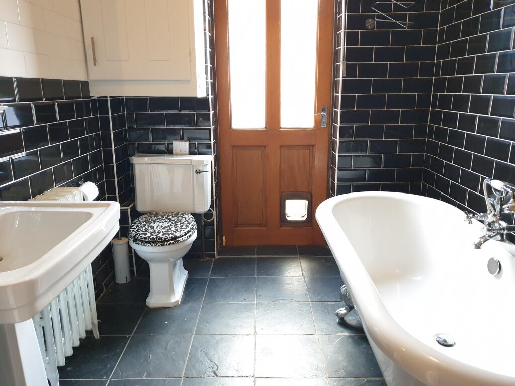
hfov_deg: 67.3
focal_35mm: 26
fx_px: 387
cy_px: 193
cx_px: 258
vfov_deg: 53.1
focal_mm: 4.3
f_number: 1.5
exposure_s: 1/50
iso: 400
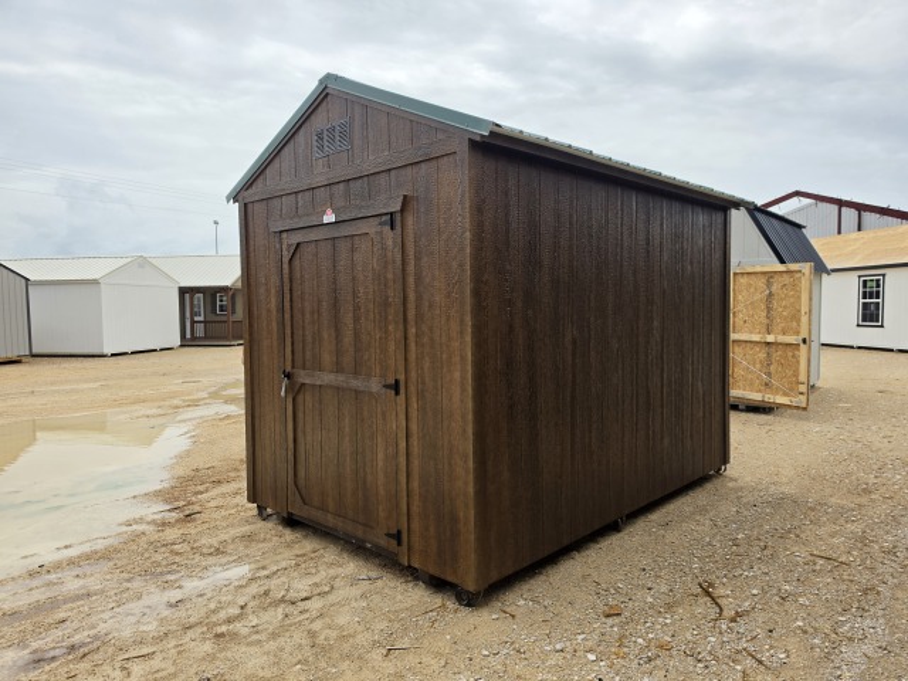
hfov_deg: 73.9
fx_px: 603
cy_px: 340
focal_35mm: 23
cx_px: 454
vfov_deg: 58.9
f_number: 1.4
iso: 64
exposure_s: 1/7329
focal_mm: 6.5
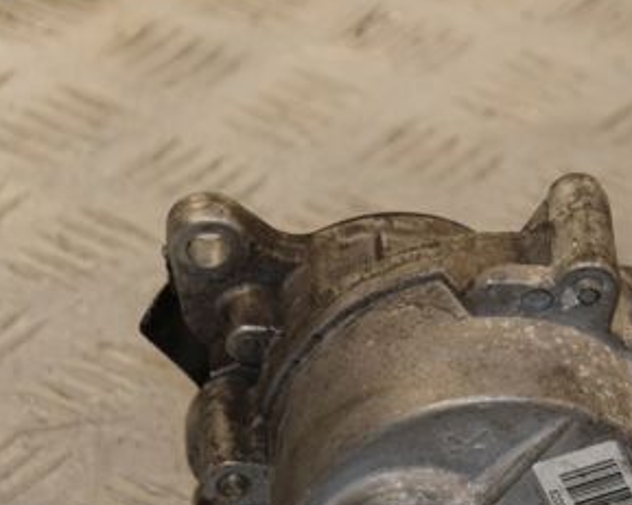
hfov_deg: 7.8
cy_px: 407
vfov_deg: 6.2
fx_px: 4656
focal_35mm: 249
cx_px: 503
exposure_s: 1/200
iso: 800
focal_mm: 80
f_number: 6.3
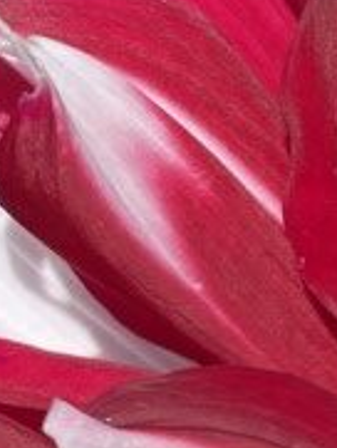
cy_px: 634
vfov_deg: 9.3
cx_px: 632
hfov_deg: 7.0
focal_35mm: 207
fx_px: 2684
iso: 32
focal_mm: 4.2
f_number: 1.6
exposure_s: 1/1114
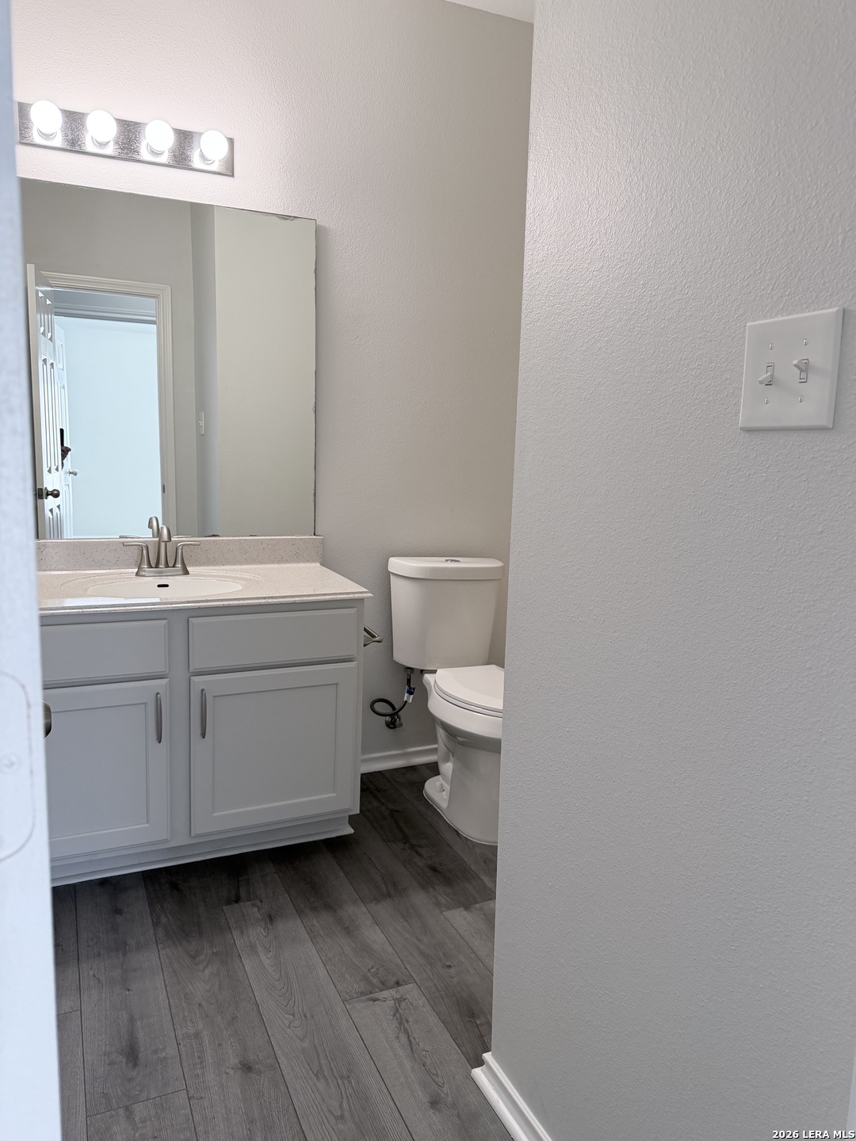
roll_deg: -1.4
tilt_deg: -8.4
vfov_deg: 71.6
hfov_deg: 56.8
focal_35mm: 24
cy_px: 570
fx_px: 791
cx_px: 428
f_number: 1.78
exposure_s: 1/126
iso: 200
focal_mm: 6.76
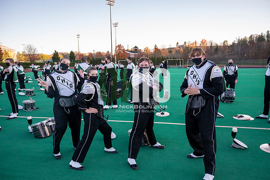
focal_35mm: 28
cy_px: 90
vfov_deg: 47.1
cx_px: 135
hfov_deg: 66.4
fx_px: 206
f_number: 4
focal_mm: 27.5
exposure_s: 1/2500
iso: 2000
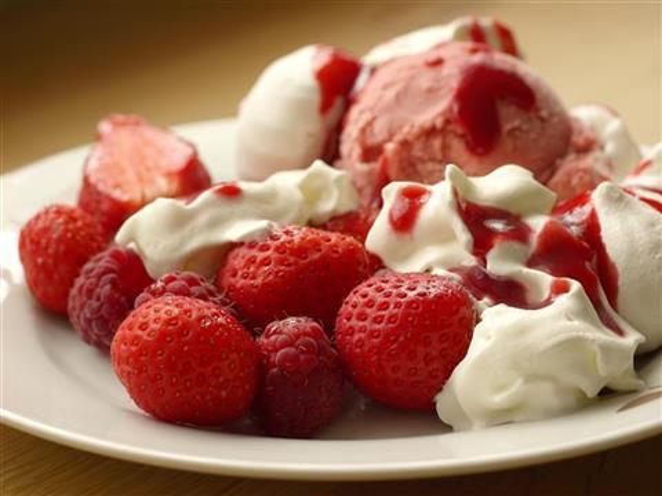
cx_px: 331
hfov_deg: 21.8
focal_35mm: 90
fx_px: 1721
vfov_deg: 16.4
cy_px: 248
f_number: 5.6
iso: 100
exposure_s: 1/100
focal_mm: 45
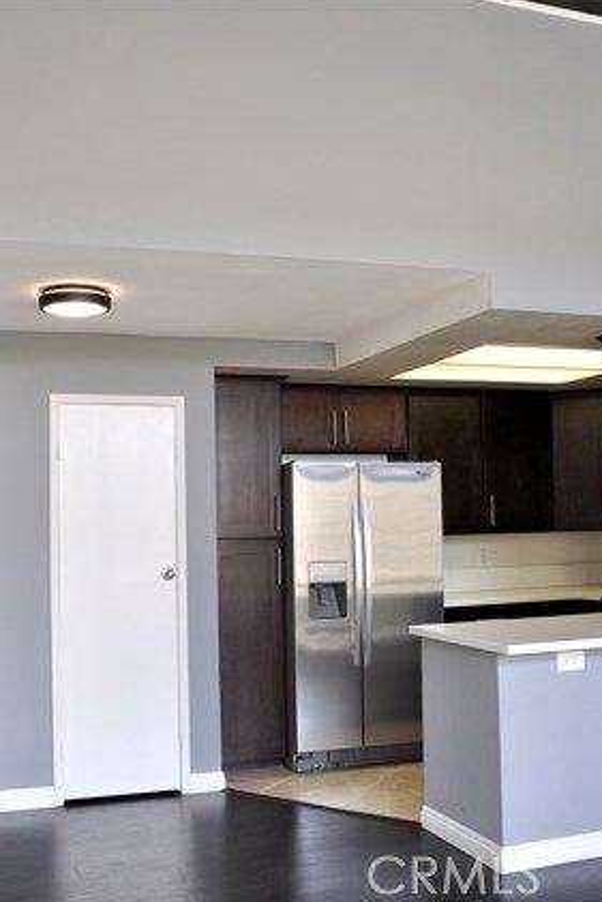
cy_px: 451
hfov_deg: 32.6
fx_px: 1027
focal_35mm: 41
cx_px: 343
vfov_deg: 47.4
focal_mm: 18
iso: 280
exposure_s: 1/30
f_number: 5.6
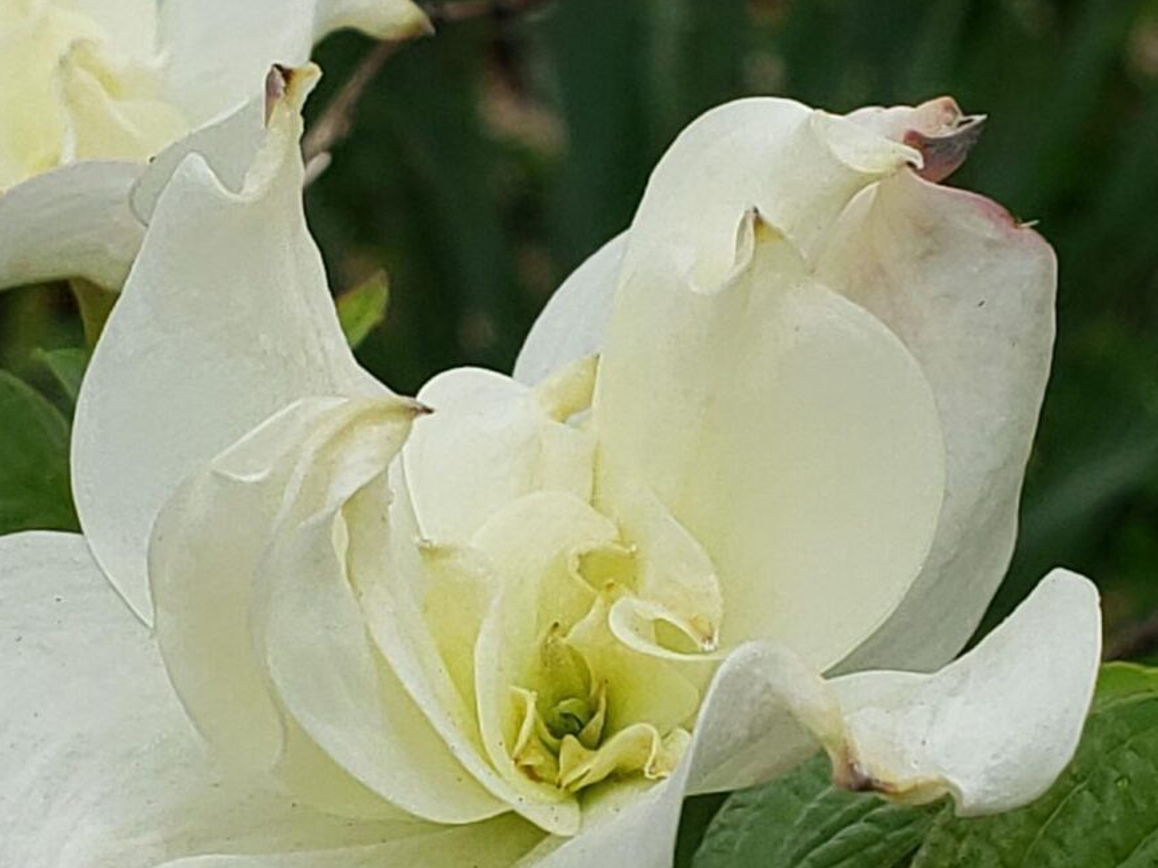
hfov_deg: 41.1
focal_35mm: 46
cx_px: 484
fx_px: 1539
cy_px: 464
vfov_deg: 31.5
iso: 50
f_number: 2.4
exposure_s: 1/301
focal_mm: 4.3
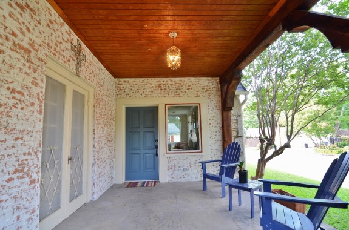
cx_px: 174
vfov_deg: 69.3
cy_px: 115
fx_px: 167
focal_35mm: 17
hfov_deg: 92.6
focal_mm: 11.5
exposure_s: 1/4
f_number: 8
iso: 100
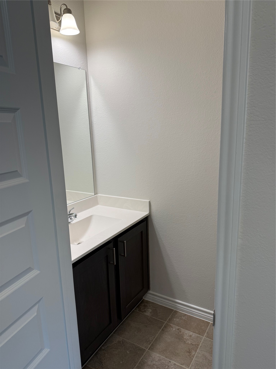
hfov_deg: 56.8
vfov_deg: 71.6
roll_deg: +1.6
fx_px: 255
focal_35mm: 24
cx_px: 138
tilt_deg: -11.0
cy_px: 184
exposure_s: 1/120
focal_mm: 6.76
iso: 125
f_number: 1.78
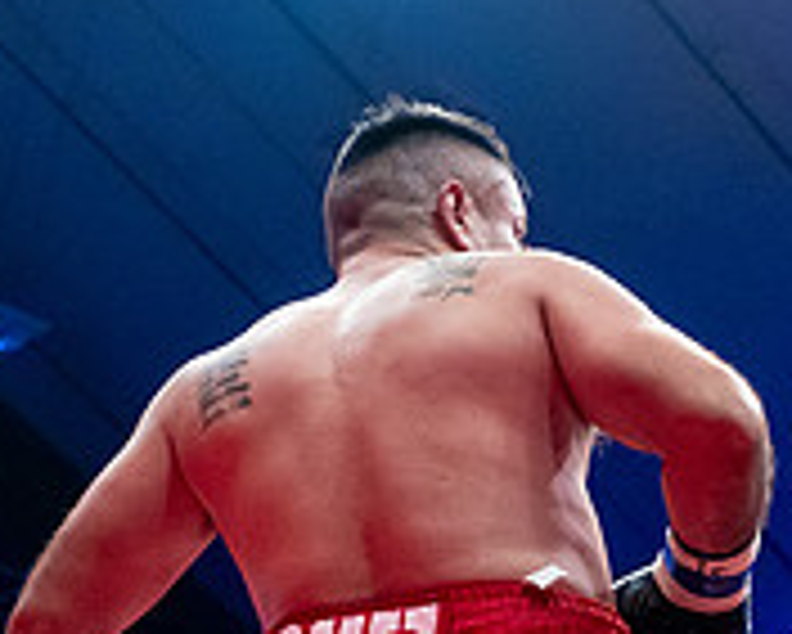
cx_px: 917
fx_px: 2556
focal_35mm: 109
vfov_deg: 14.1
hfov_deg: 16.9
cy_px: 492
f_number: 2.8
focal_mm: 28
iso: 4000
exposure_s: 1/1000
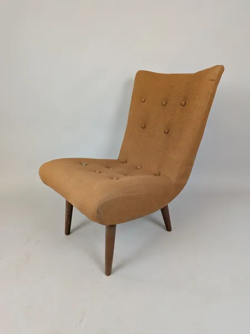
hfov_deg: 56.8
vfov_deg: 71.6
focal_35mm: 24
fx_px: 231
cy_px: 167
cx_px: 125
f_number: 1.7
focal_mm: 4.53
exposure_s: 1/50
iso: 53
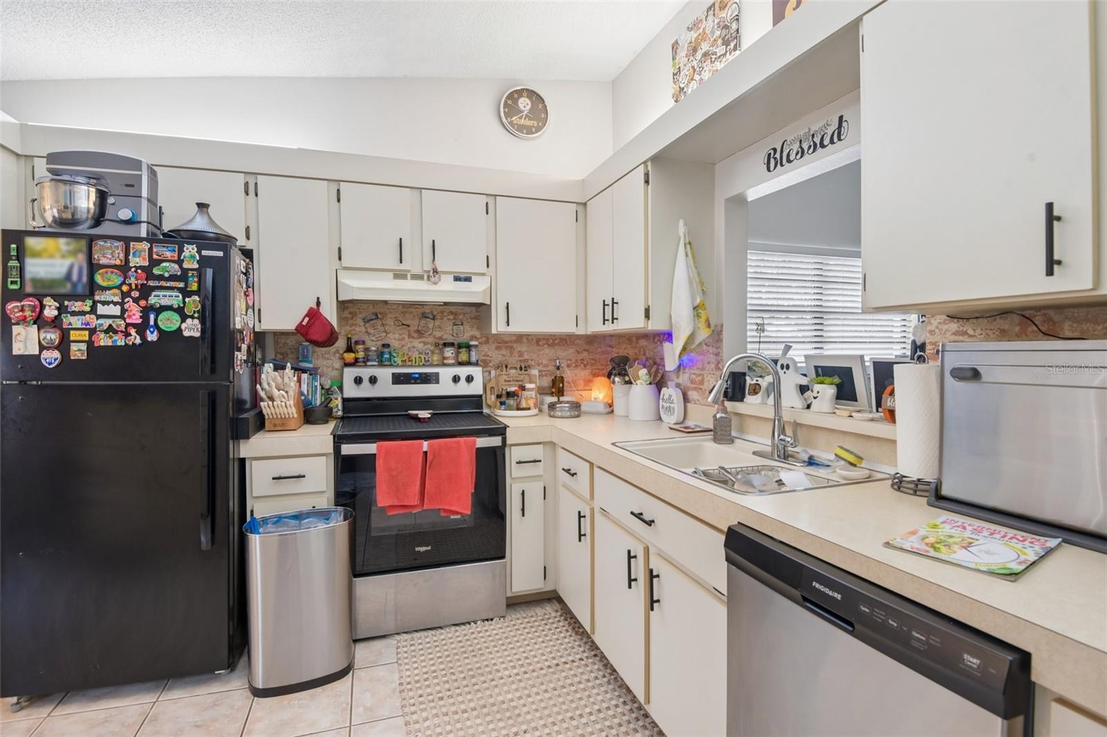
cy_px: 368
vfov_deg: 73.7
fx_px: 492
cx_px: 554
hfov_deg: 96.7
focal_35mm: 16
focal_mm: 16
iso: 400
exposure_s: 1/15
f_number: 8
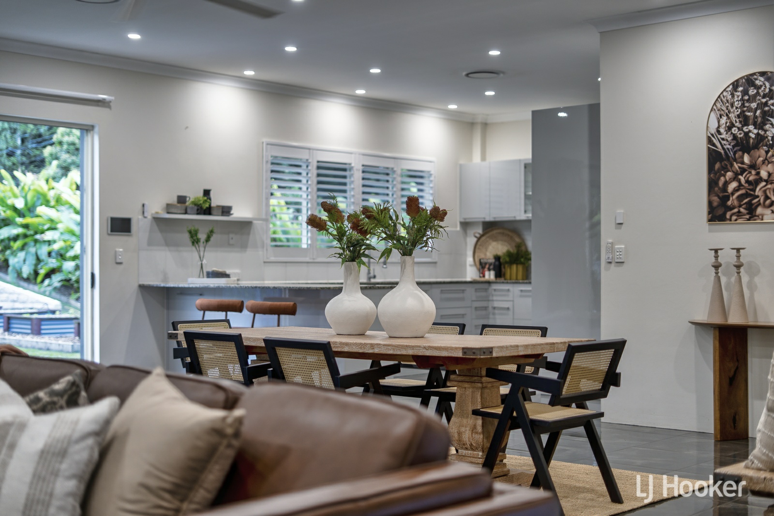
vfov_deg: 27.0
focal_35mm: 50
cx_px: 387
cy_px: 258
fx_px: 1075
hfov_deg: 39.6
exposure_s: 1/60
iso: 100
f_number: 1.8
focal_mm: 50
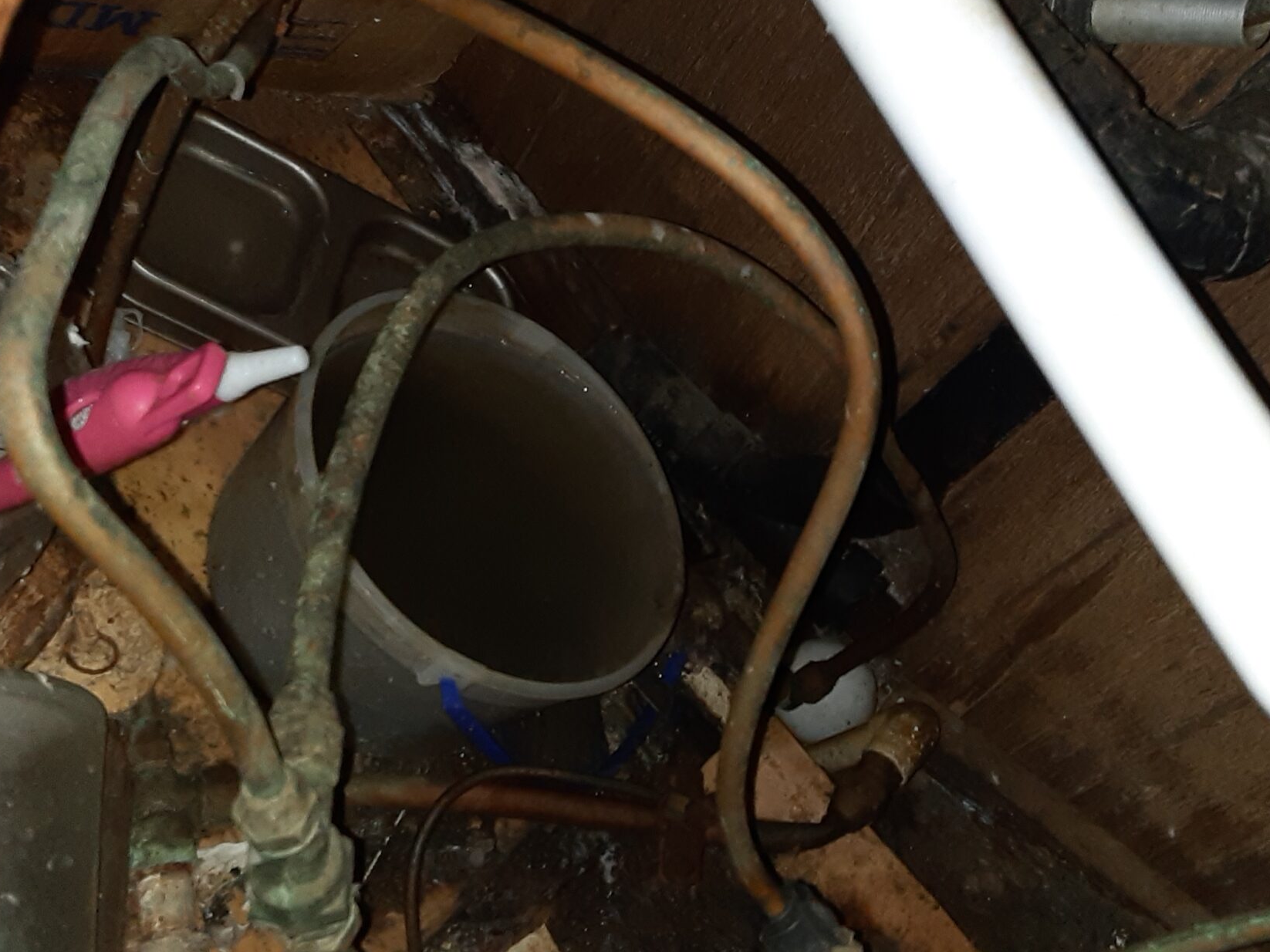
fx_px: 1541
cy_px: 459
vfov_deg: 34.3
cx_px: 668
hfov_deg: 44.8
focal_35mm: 42
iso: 1000
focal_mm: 2.91
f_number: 1.9
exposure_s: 1/15
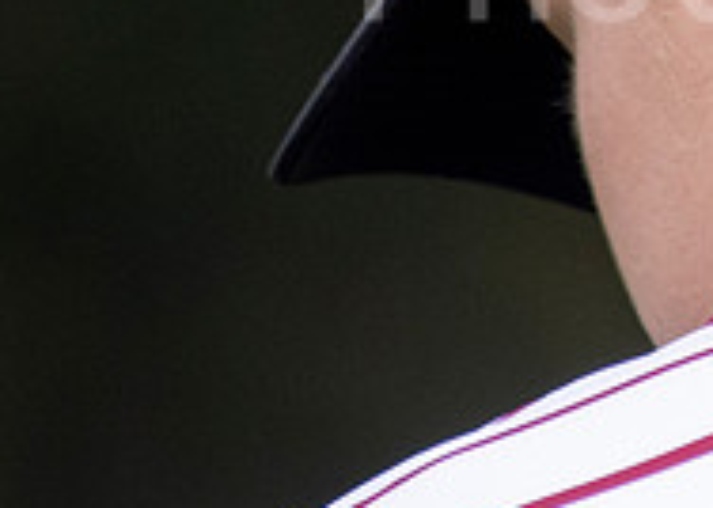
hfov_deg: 0.6
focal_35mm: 3298
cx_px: 1388
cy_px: -516
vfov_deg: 0.4
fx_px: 66736
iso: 800
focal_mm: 500
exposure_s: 1/2000
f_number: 5.6
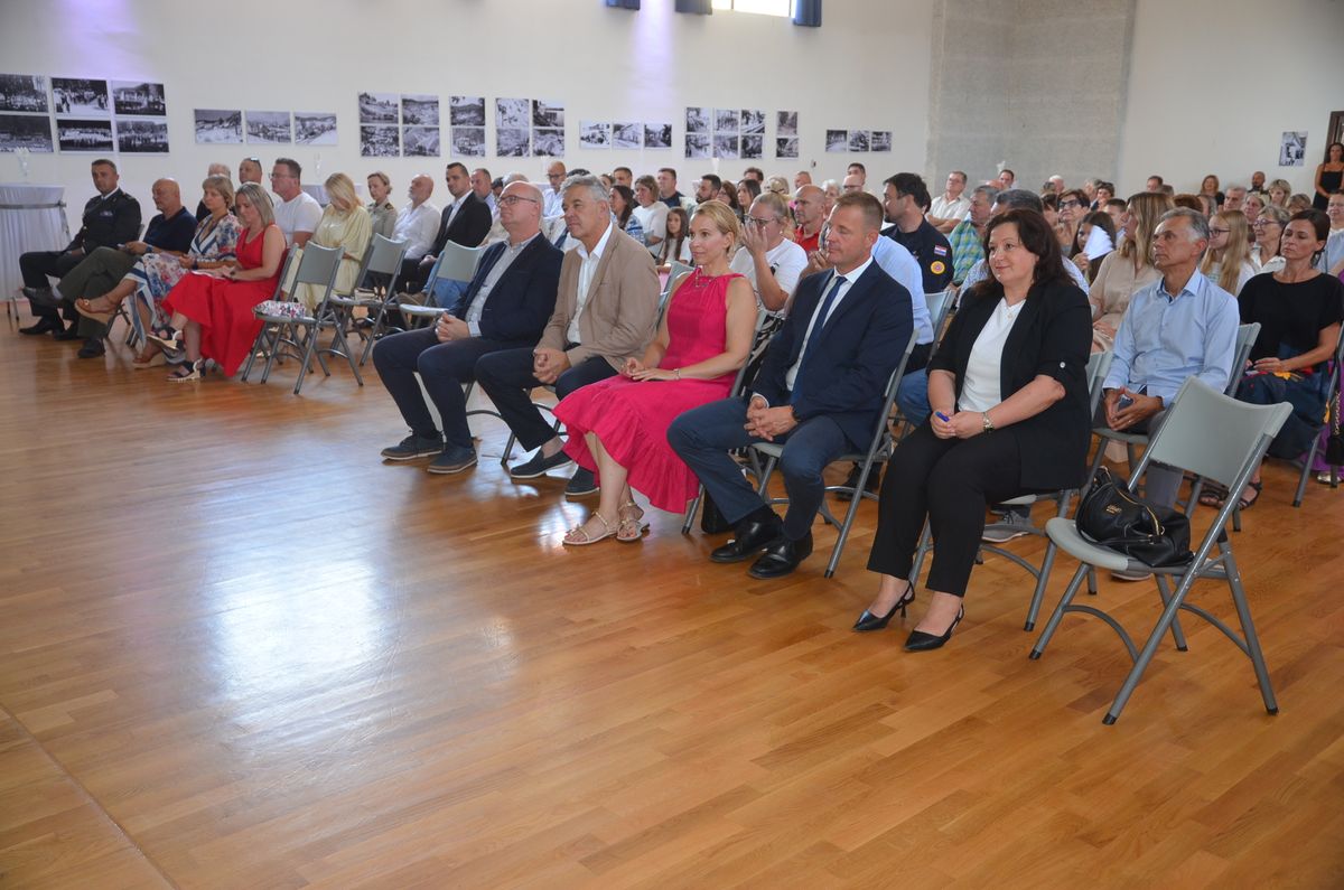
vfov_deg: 36.7
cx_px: 672
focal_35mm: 36
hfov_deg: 53.2
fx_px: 1341
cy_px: 445
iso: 450
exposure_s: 1/60
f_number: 3
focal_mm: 24
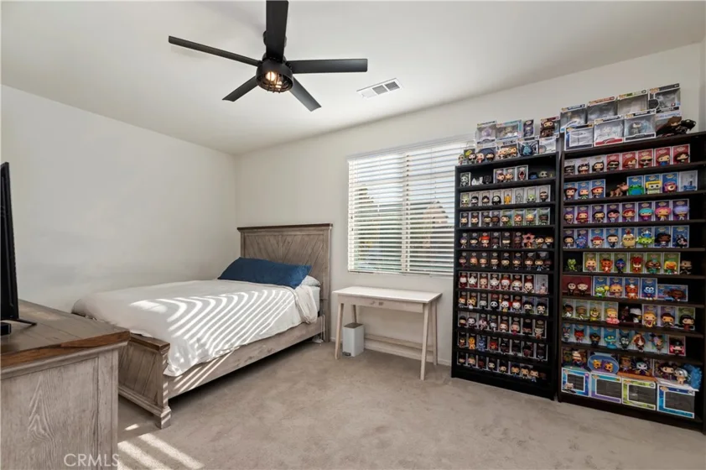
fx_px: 274
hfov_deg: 104.3
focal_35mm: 14
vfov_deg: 81.1
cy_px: 235
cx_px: 353
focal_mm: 14
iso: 500
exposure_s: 1/30
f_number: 10
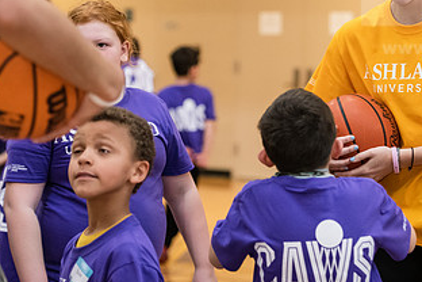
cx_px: 321
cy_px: 77
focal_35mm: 171
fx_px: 2004
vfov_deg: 8.0
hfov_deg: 12.0
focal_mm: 92
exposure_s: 1/200
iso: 2500
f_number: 3.2
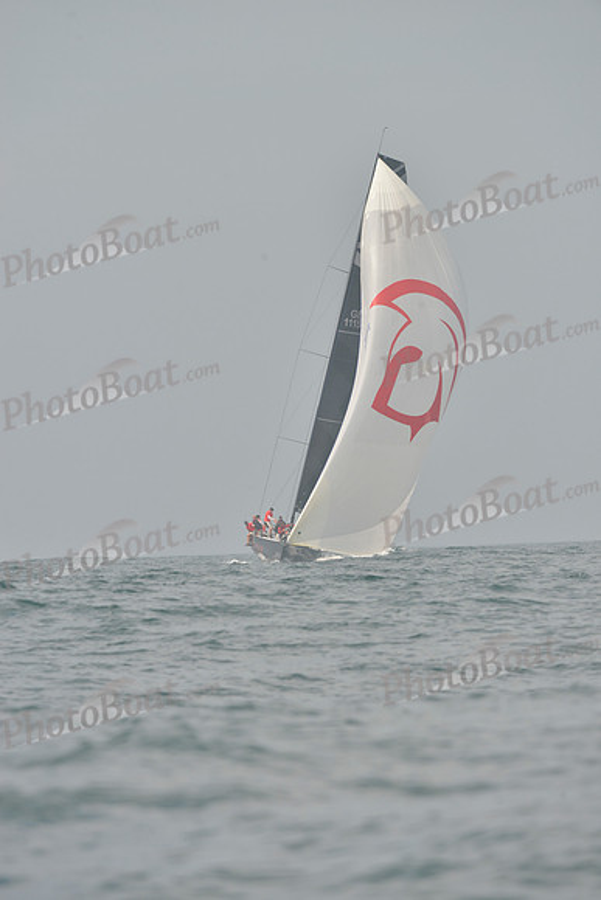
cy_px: 450
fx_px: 10010
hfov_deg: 3.4
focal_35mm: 400
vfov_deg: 5.2
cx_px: 300
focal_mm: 400
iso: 280
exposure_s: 1/800
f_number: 10
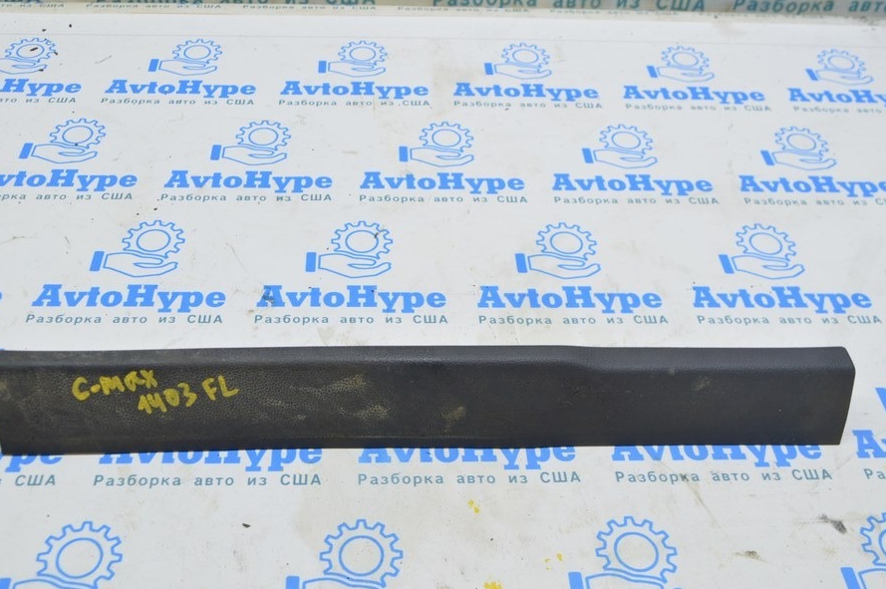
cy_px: 304
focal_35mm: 38
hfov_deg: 50.6
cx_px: 387
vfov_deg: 35.0
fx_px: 934
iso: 400
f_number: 5.6
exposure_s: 1/20
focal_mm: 22
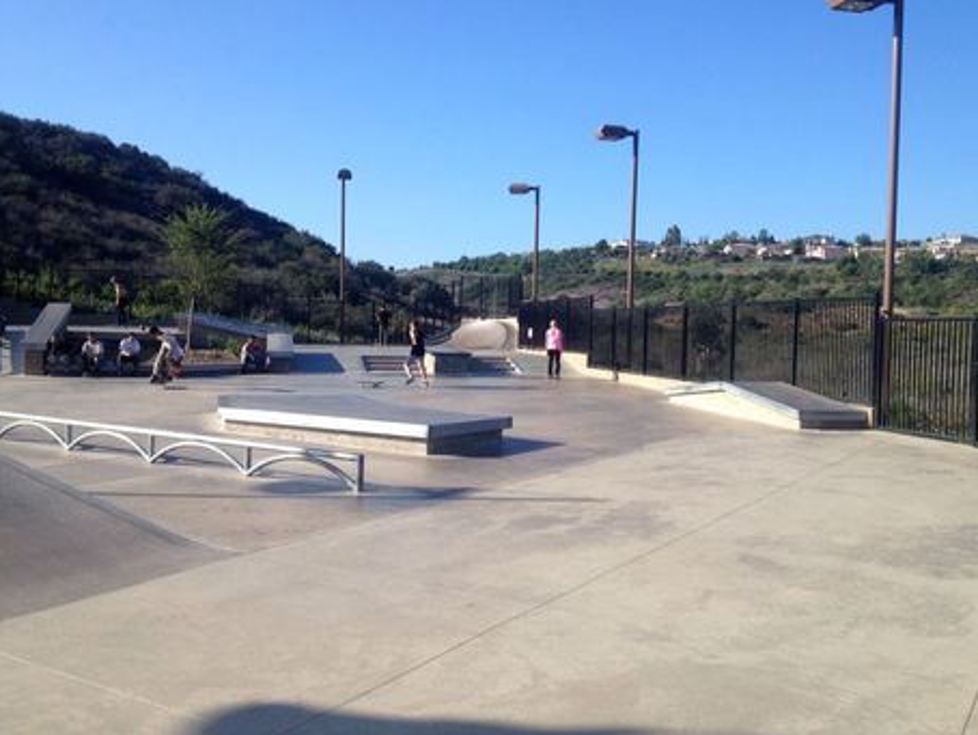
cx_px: 513
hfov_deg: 50.1
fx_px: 1046
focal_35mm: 37
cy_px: 351
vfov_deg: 38.7
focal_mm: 4.28
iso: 50
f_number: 2.4
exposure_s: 1/1416
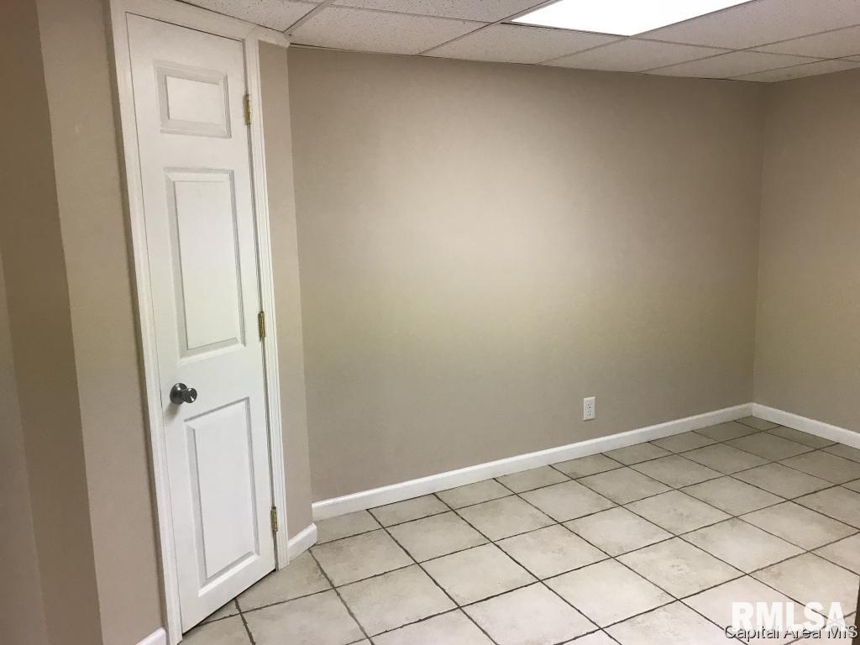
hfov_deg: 63.4
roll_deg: +1.7
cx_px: 430
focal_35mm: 28
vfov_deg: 49.7
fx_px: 696
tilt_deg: -9.0
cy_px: 322
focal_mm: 3.99
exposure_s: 1/30
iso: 40
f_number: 1.8
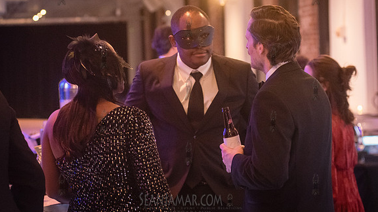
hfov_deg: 19.8
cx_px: 181
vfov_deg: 11.2
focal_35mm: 108
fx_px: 1082
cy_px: 106
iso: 8000
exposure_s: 1/125
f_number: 3.5
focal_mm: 80
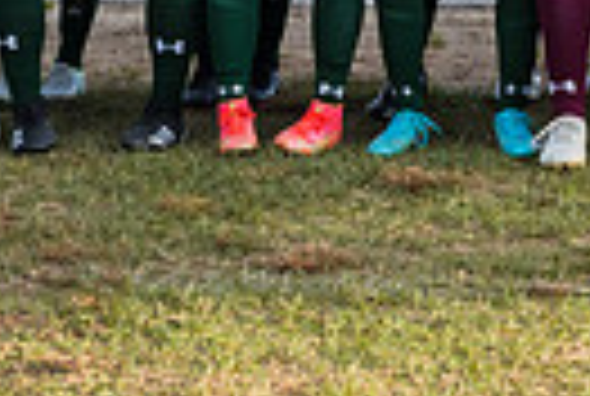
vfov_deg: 5.7
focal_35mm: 237
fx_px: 3893
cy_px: -259
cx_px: 809
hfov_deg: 8.5
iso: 320
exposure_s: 1/125
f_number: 7.1
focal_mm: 31
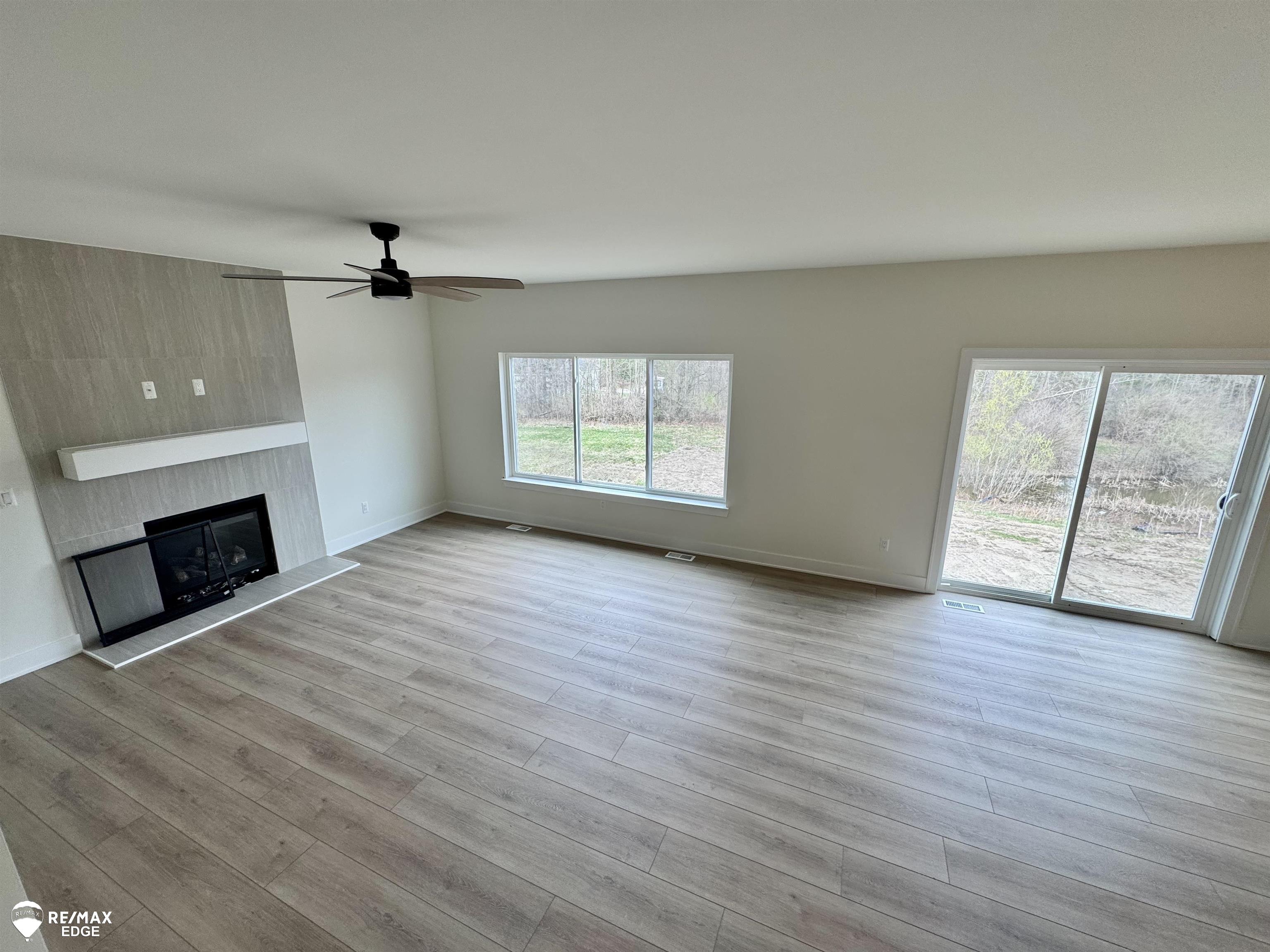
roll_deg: +0.1
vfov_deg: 85.7
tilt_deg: -14.6
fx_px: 514
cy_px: 476
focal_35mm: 14
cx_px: 635
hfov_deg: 102.1
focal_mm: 2.22
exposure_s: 1/120
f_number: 2.2
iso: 50
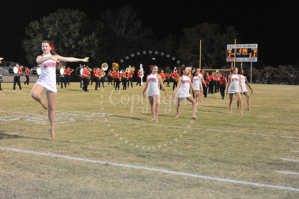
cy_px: 100
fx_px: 415
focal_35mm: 50
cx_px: 150
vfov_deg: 27.0
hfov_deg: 39.6
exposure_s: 1/160
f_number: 5.6
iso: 6400
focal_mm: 50
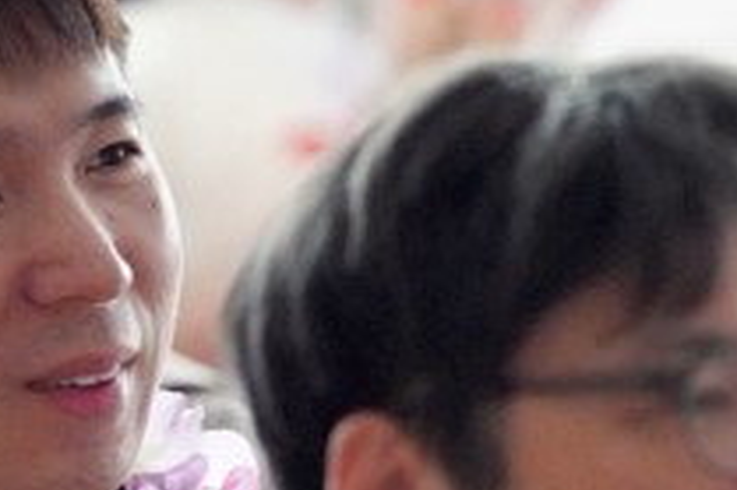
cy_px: 871
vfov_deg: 1.6
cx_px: 1280
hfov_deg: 2.4
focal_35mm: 863
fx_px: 17653
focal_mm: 200
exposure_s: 1/250
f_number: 3.5
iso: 12800
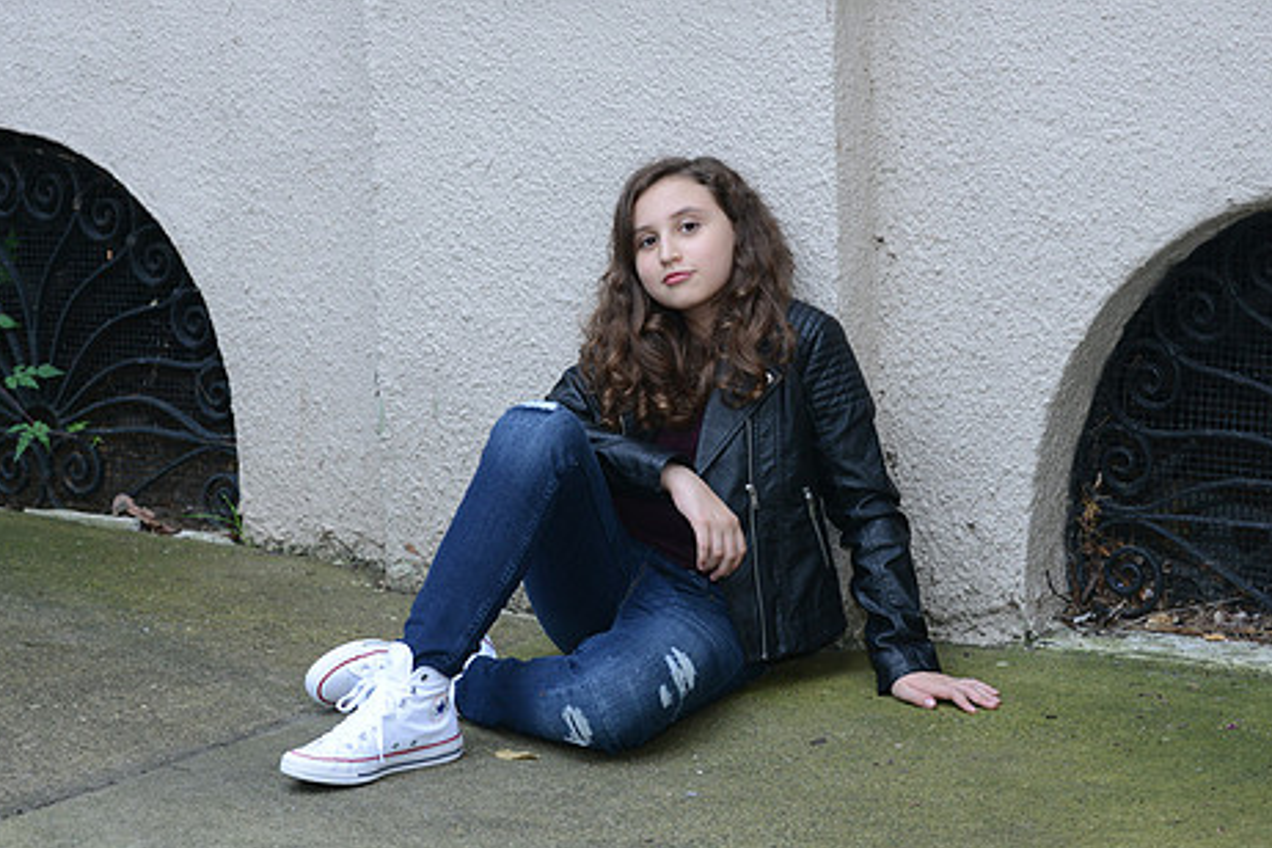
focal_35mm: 103
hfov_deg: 19.8
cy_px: 392
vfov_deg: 13.3
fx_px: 3639
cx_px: 606
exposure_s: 1/125
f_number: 5.6
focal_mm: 82
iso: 800
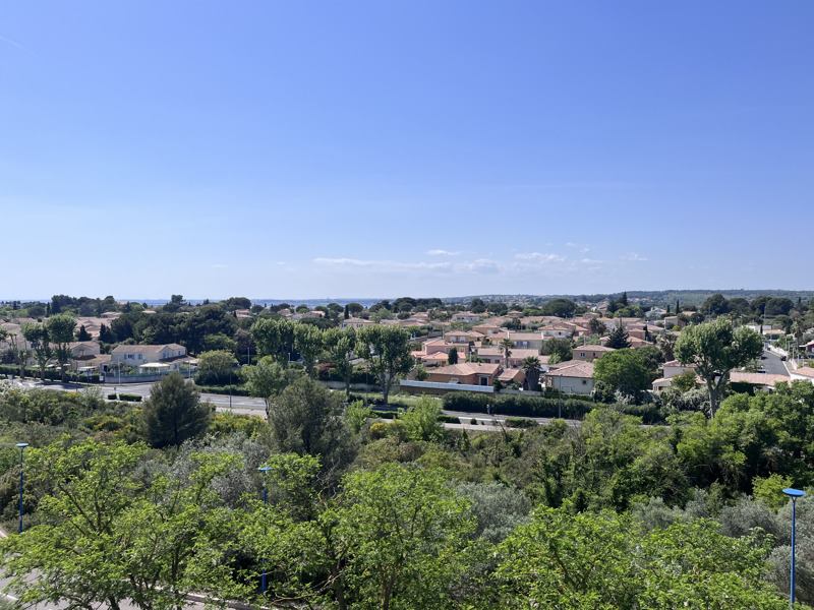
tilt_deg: -0.7
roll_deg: +0.7
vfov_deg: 53.1
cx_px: 407
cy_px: 305
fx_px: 611
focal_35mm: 26
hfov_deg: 67.3
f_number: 1.6
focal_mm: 5.1
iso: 50
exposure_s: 1/6173
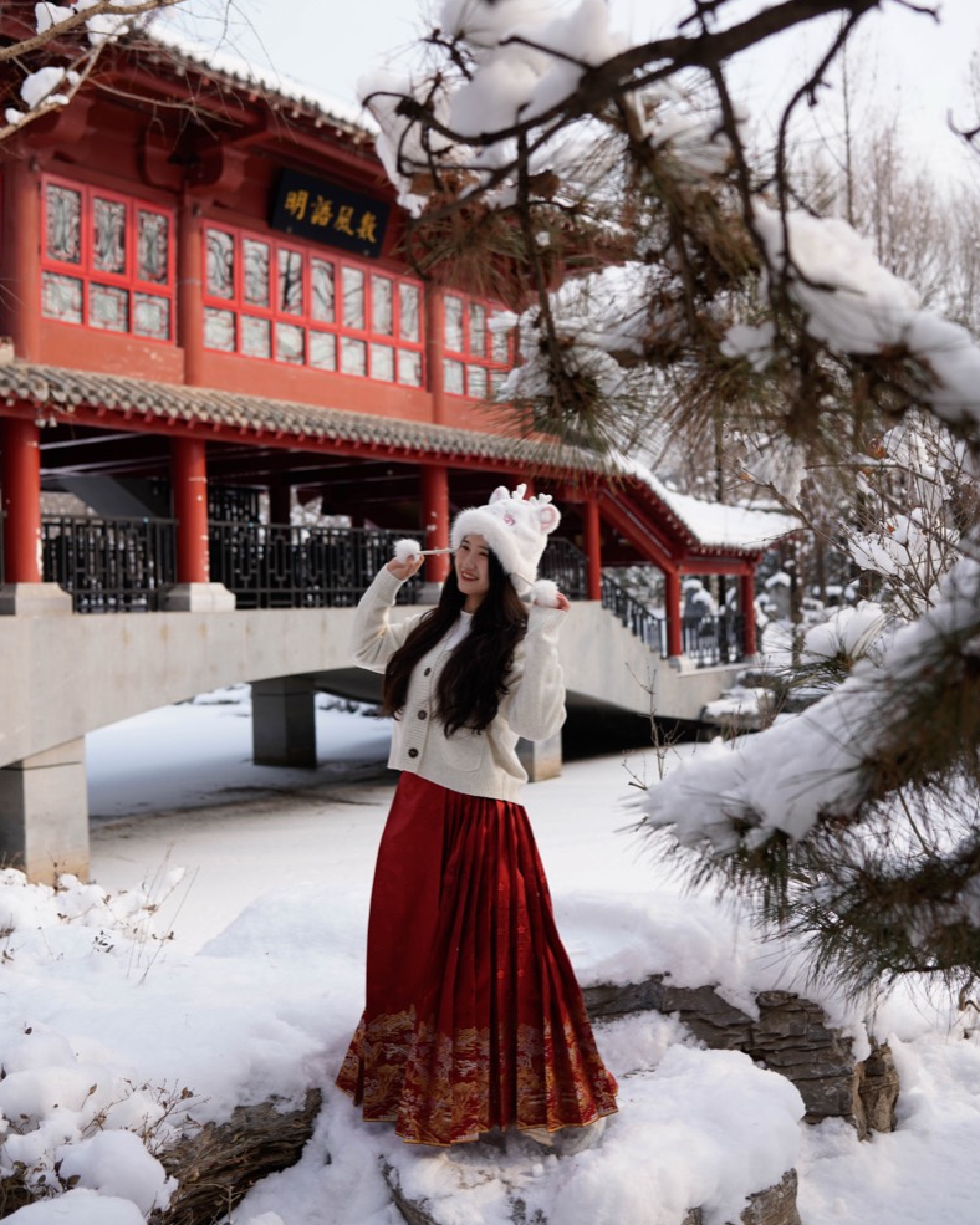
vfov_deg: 45.8
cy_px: 581
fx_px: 1450
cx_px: 491
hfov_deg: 37.3
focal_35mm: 40
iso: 100
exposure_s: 1/800
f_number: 2.8
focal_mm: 35
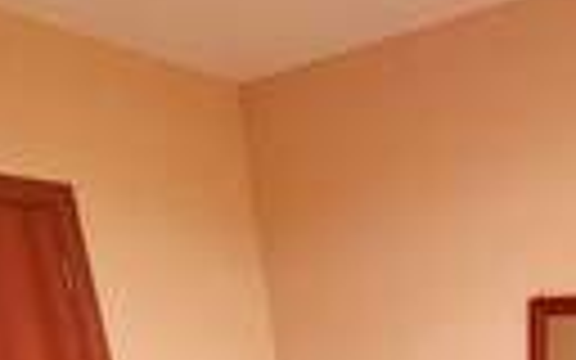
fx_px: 691
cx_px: 518
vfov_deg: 21.7
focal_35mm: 44
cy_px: 605
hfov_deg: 41.7
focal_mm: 2.22
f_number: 2.2
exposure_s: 1/99
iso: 64
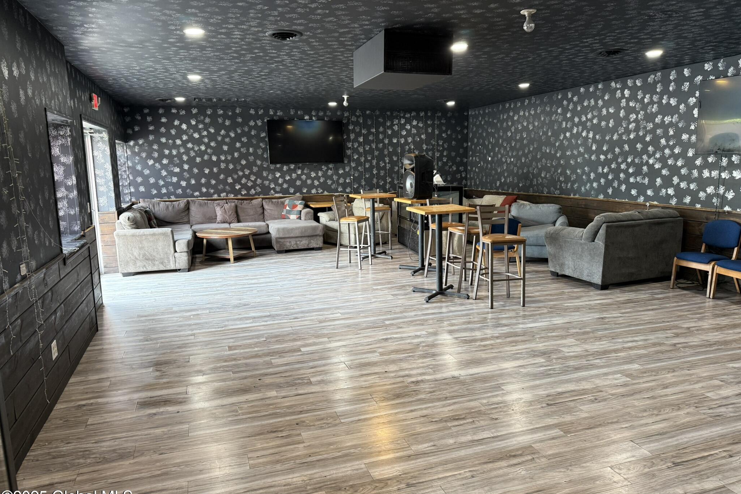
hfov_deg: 71.5
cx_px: 370
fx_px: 515
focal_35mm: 25
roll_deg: +1.3
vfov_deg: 51.3
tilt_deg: -8.6
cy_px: 244
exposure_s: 1/60
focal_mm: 6.76
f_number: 1.78
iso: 200
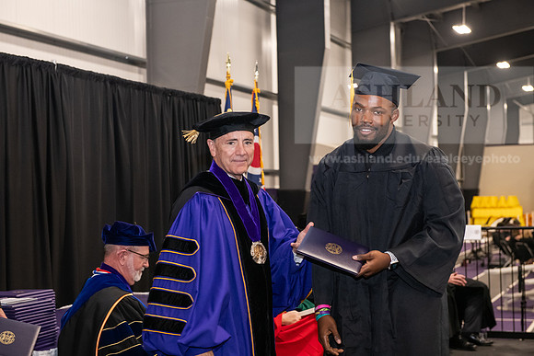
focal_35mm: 66
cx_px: 267
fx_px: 979
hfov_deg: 30.5
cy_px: 178
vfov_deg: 20.6
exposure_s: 1/125
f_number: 5
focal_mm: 66
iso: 2500
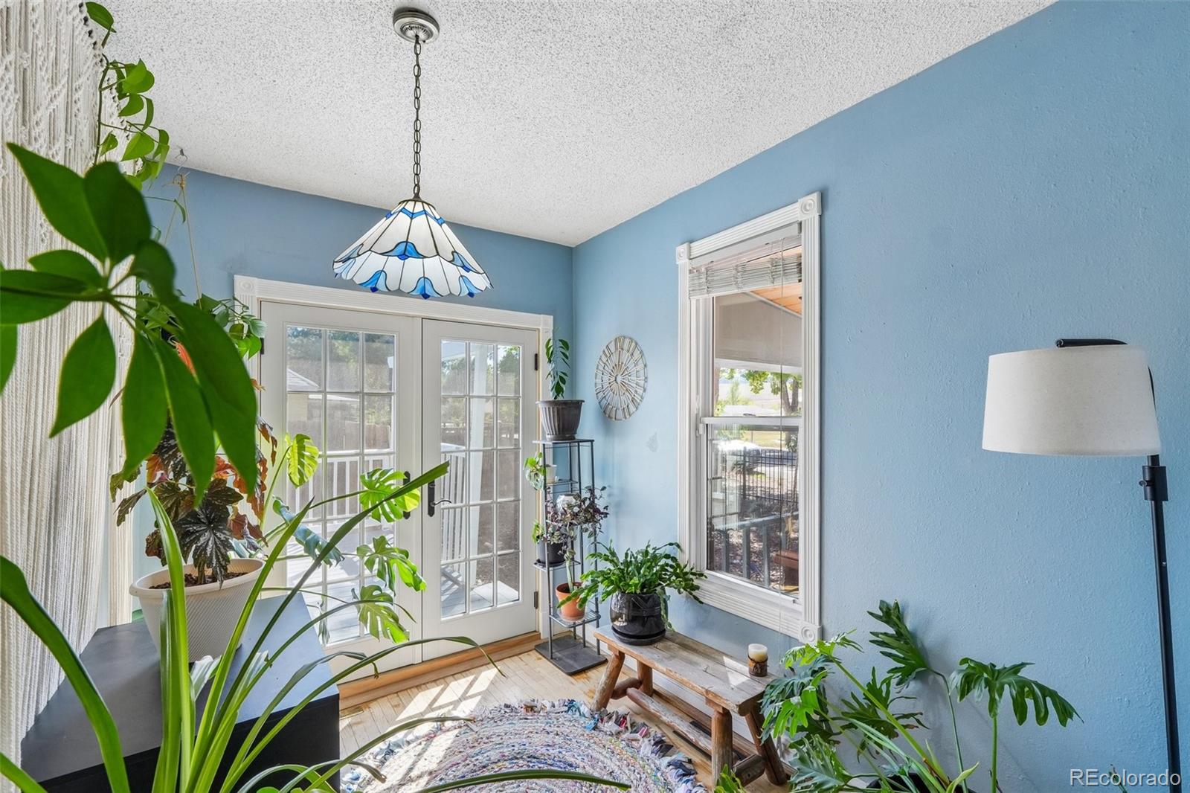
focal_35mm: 15
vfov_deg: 77.3
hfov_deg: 100.4
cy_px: 396
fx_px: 496
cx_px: 595
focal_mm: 10
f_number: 8
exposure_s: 1/20
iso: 800
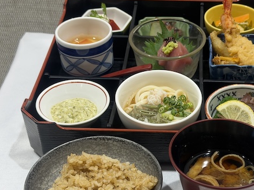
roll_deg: -1.1
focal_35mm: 70
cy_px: 105
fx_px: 513
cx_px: 172
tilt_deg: -34.7
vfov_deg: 21.0
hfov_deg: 27.6
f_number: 1.78
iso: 64
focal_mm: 6.76
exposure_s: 1/100
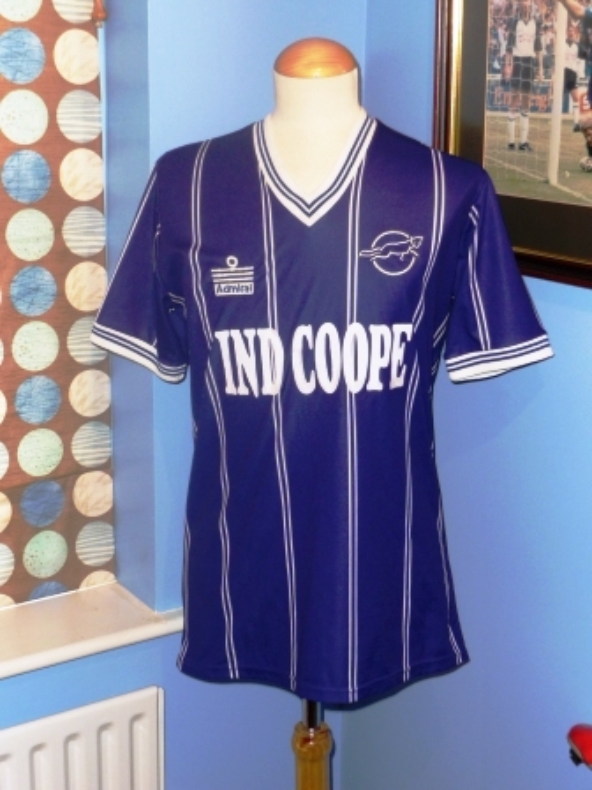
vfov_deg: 34.9
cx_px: 296
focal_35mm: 55
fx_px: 1254
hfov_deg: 26.6
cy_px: 395
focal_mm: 9.3
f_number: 4.3
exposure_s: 1/30
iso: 125
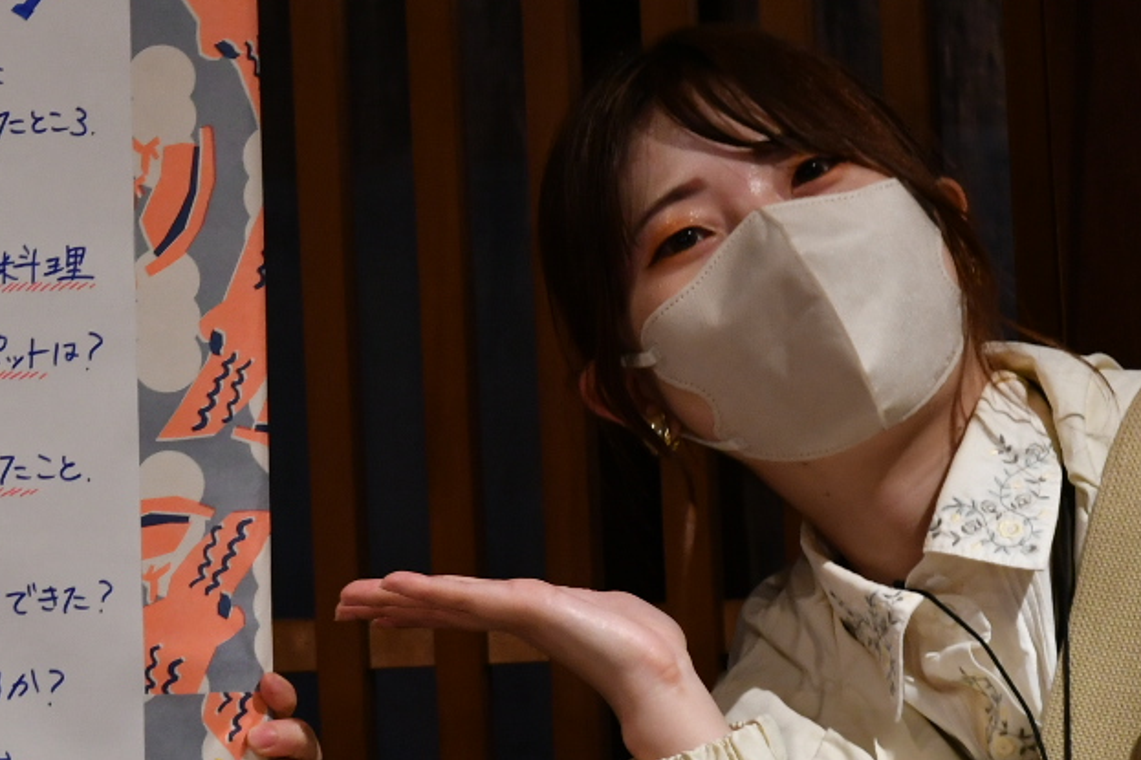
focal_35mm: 195
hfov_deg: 10.5
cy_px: 478
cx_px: -7
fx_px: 6178
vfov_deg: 7.0
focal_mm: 50
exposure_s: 1/80
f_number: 4
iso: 800
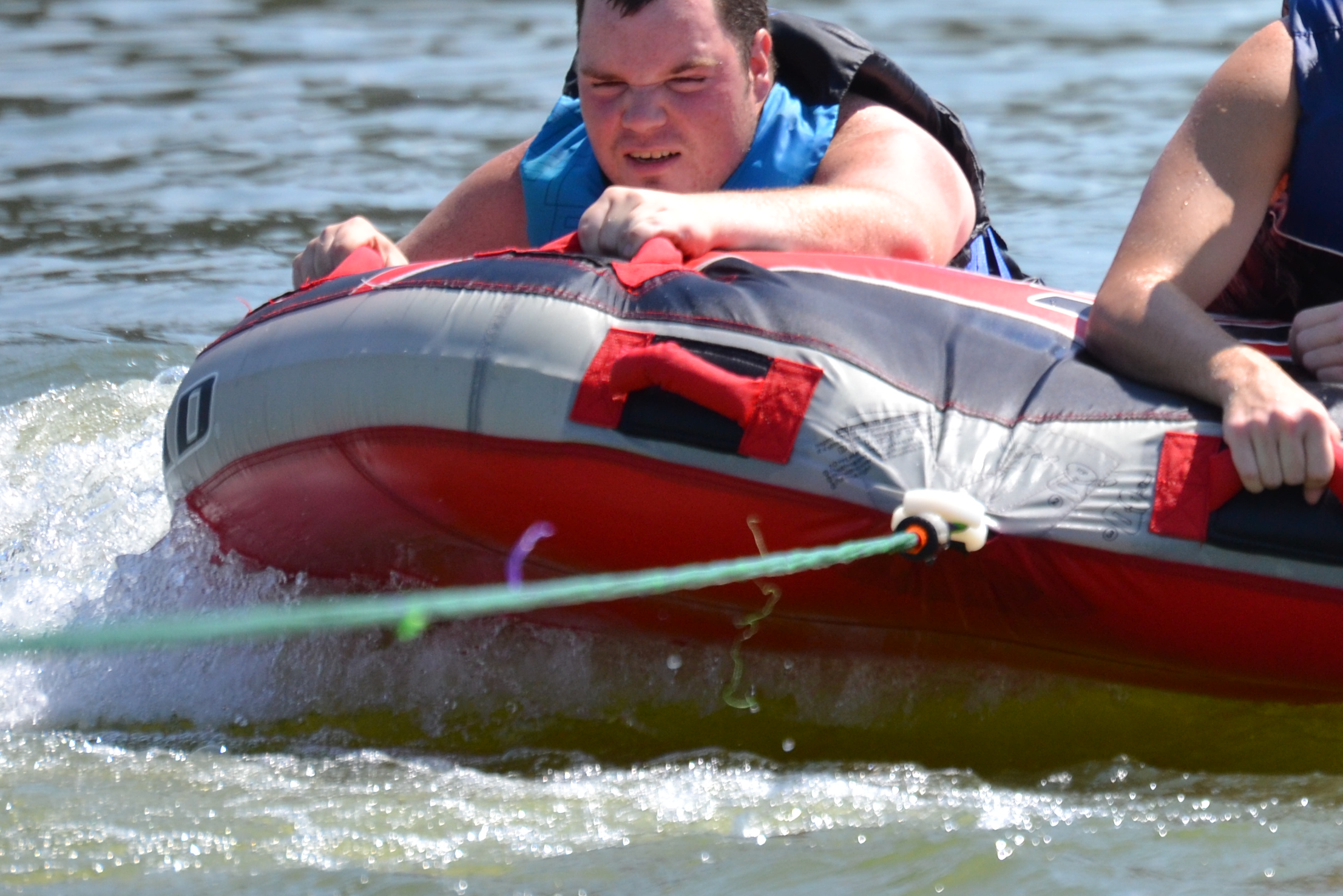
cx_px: 1226
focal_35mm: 484
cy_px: 5
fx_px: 18059
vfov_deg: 2.8
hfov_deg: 4.3
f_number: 5.6
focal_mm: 155
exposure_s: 1/1600
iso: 400
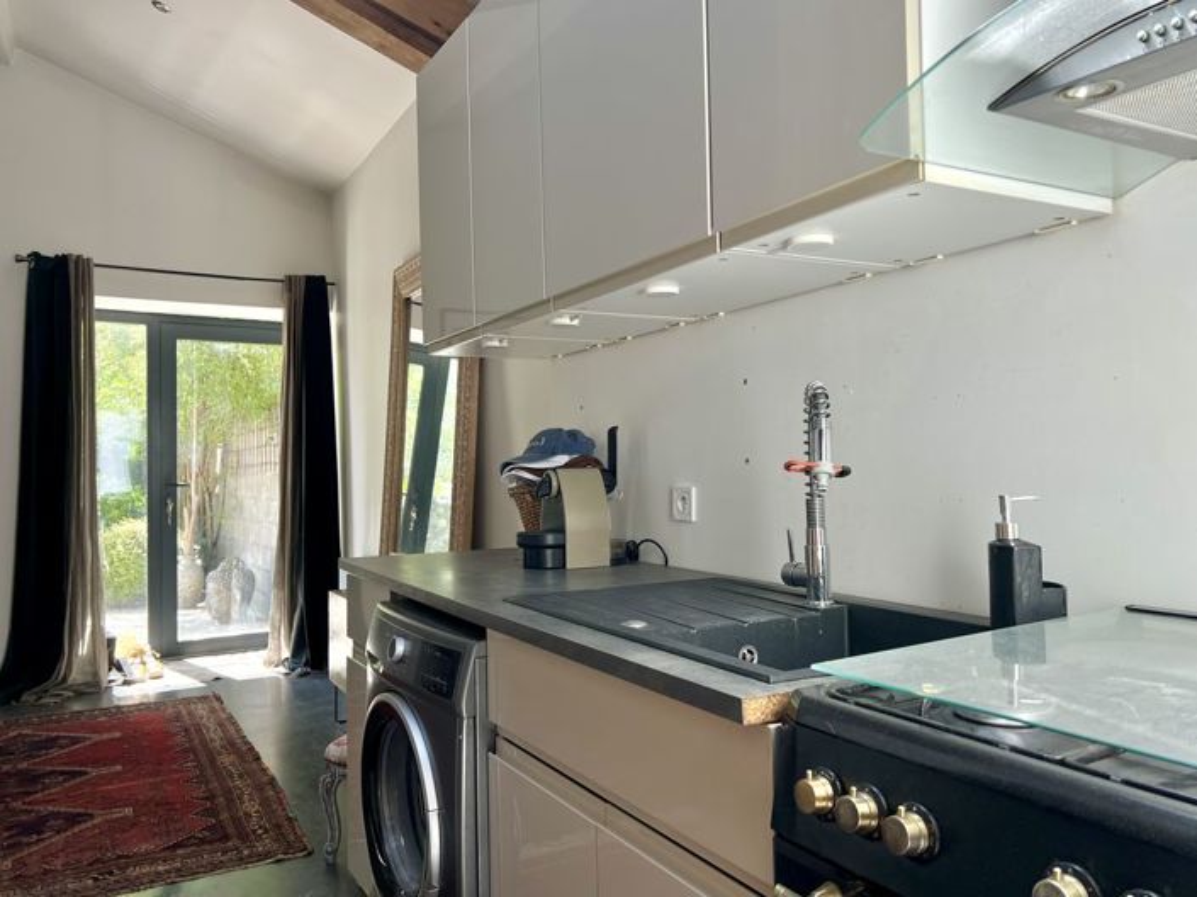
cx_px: 598
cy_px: 448
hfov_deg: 67.3
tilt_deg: +0.0
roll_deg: -0.4
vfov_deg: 53.0
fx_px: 899
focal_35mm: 26
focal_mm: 5.7
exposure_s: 1/298
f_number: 1.5
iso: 50
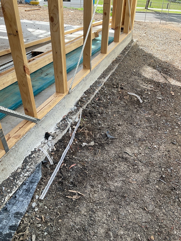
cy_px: 120
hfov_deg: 48.2
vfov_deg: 61.7
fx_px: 202
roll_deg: -0.8
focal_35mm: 29
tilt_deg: -38.3
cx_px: 90
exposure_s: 1/375
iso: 16
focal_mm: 3
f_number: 1.8
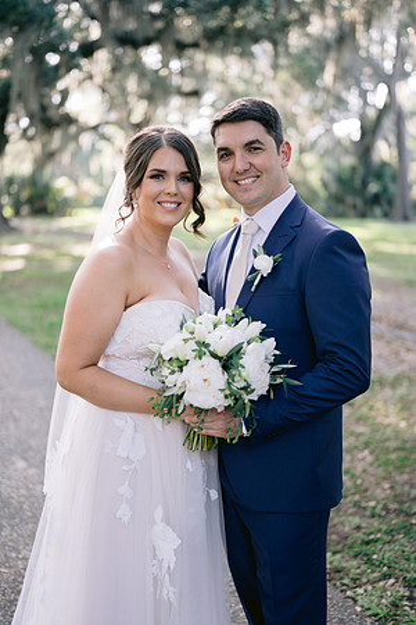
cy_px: 312
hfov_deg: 27.0
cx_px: 208
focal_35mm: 50
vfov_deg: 39.6
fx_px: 867
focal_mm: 50
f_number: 1.8
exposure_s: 1/320
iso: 160
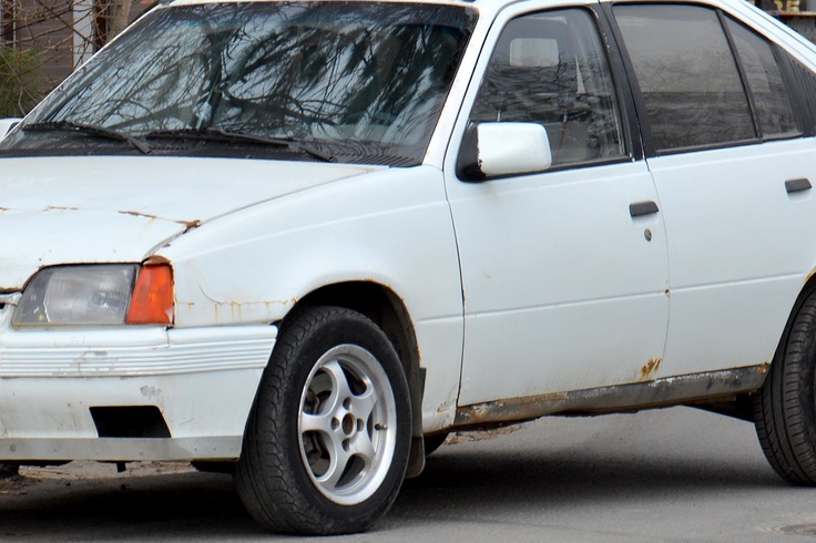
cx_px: 293
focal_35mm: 275
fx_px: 6230
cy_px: 103
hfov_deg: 7.5
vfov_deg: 5.0
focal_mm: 90
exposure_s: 1/250
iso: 200
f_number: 8
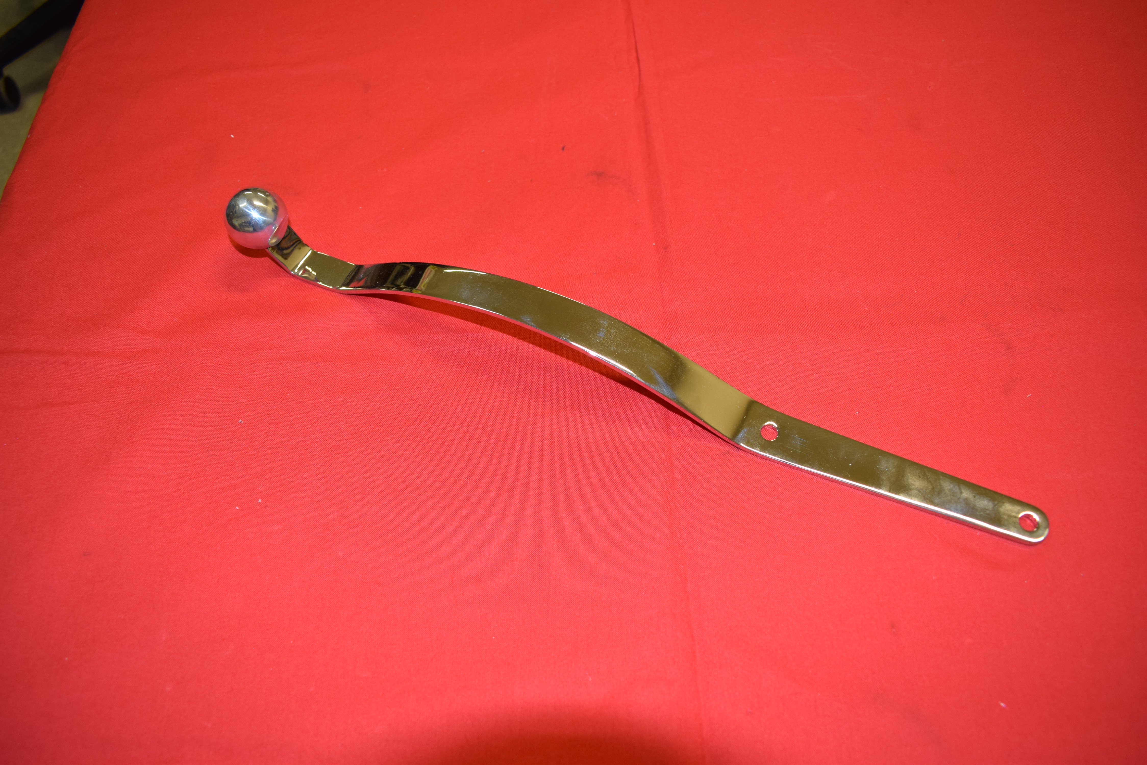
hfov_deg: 67.4
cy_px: 382
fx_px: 860
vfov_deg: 48.0
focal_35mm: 27
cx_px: 574
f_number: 5
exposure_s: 1/100
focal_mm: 18
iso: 800
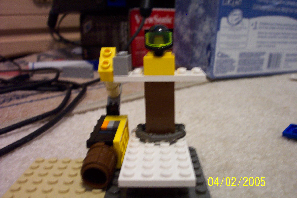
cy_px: 99
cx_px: 148
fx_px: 289
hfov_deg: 54.4
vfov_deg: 37.9
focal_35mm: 35
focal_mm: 7.5
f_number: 2.8
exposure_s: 1/8
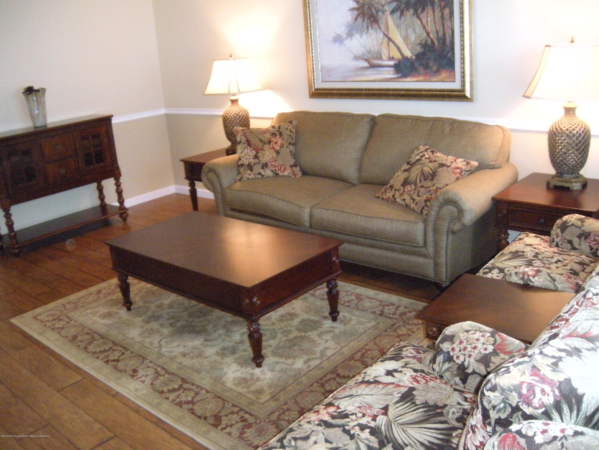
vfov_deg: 40.7
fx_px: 606
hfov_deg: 52.6
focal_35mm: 35
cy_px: 225
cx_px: 300
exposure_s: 1/30
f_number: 3.8
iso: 535
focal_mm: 5.9
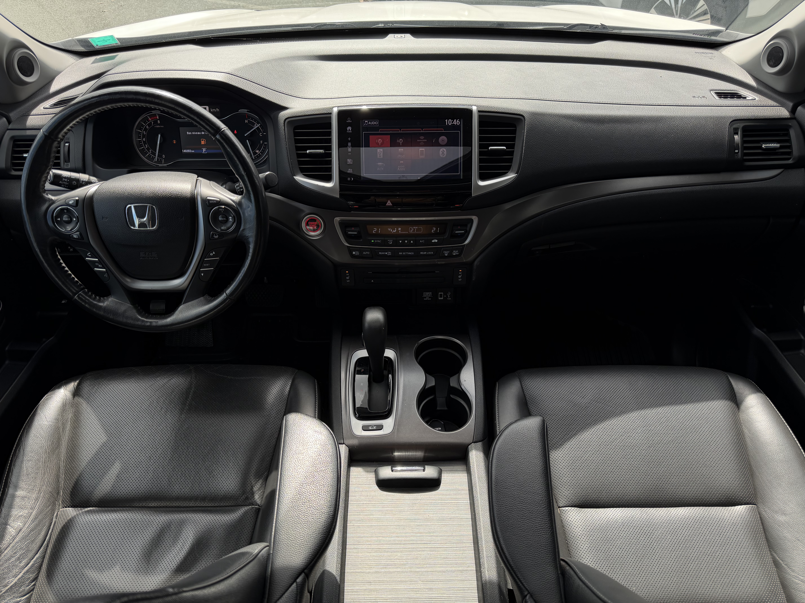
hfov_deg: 71.6
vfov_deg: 56.8
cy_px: 302
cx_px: 402
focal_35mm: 24
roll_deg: +0.0
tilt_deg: -40.9
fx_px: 558
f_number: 1.78
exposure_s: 1/410
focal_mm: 6.76
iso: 100
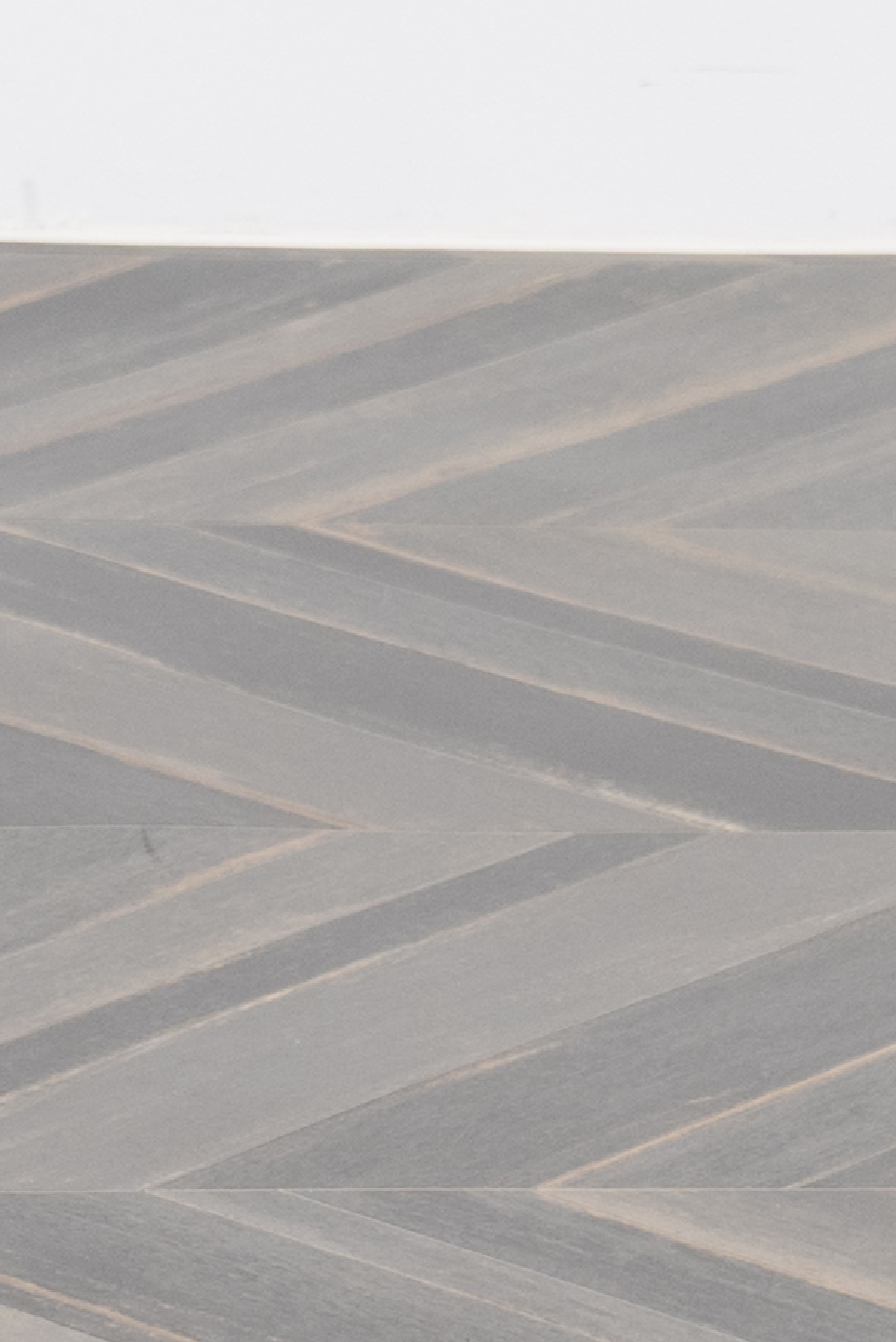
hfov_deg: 4.1
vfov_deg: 5.7
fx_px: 12459
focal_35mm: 334
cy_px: -2892
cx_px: -567
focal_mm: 50
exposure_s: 1/125
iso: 250
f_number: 6.3
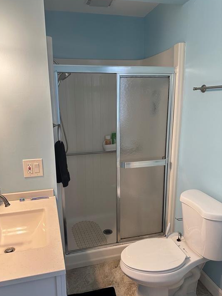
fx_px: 222
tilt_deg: -13.4
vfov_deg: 67.3
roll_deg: +0.8
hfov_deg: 53.0
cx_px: 103
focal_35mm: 26
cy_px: 154
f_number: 1.78
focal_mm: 6.86
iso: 160
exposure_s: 1/60
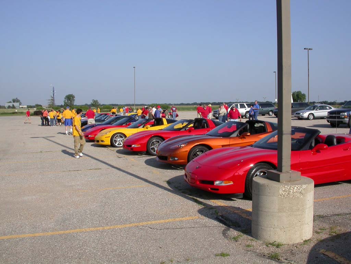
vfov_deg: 37.7
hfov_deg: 49.0
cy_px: 132
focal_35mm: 38
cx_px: 176
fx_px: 385
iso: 100
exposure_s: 1/377
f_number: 7.5
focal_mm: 7.85
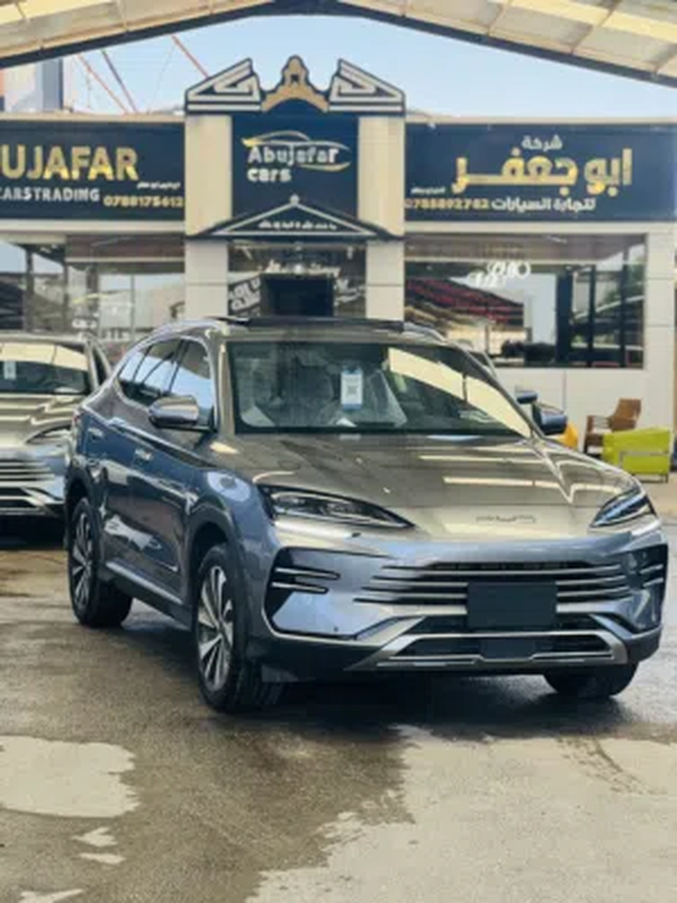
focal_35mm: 77
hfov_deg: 19.1
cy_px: 452
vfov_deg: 25.3
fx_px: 2008
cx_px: 338
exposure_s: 1/121
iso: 50
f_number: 2.8
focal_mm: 9
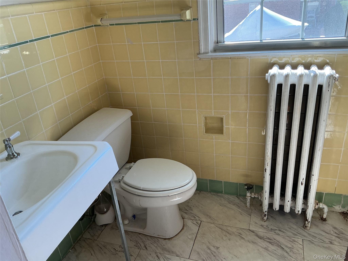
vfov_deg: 48.2
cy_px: 130
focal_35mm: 29
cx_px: 174
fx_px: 292
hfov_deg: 61.7
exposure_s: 1/120
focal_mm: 3
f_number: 1.8
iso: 50
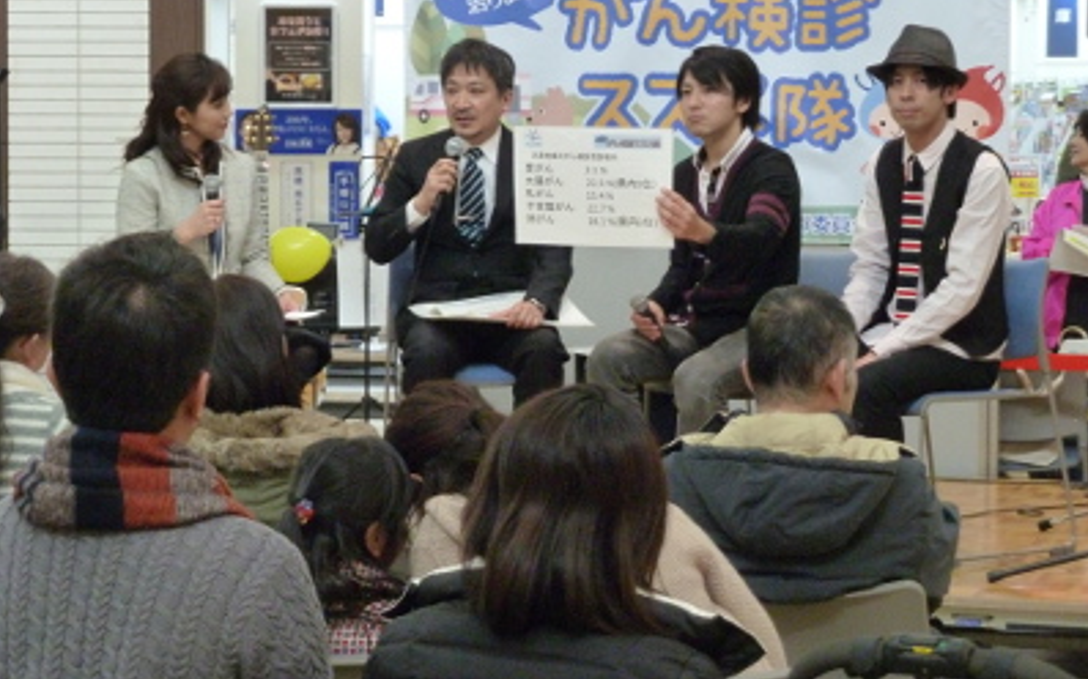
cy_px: 282
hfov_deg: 18.8
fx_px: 3291
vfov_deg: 11.8
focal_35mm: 111
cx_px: 545
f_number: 4.3
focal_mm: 17
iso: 800
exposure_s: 1/50
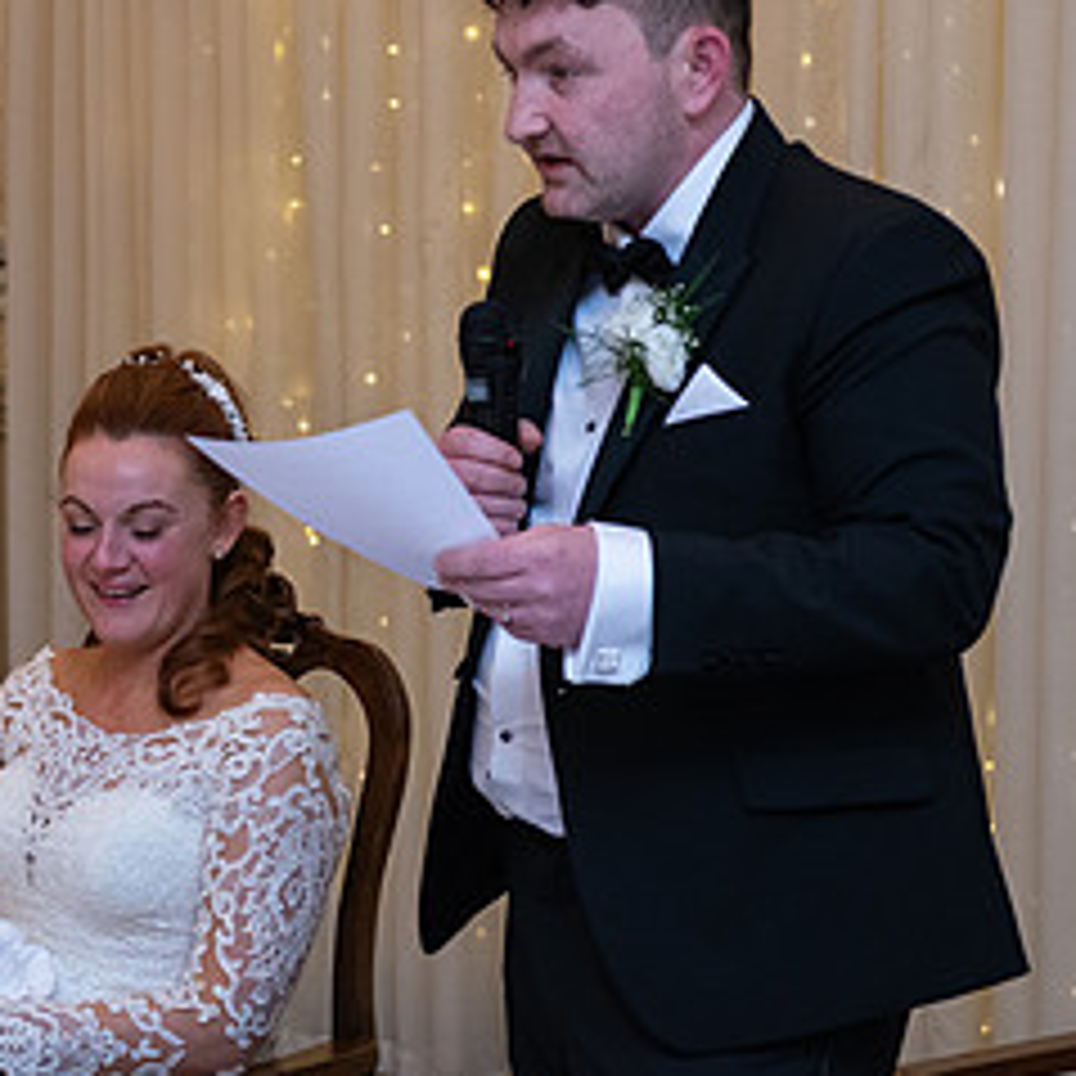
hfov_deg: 13.5
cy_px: 502
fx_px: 4501
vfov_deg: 13.6
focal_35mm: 128
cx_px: 126
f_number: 3.5
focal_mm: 62
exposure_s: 1/160
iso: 1000
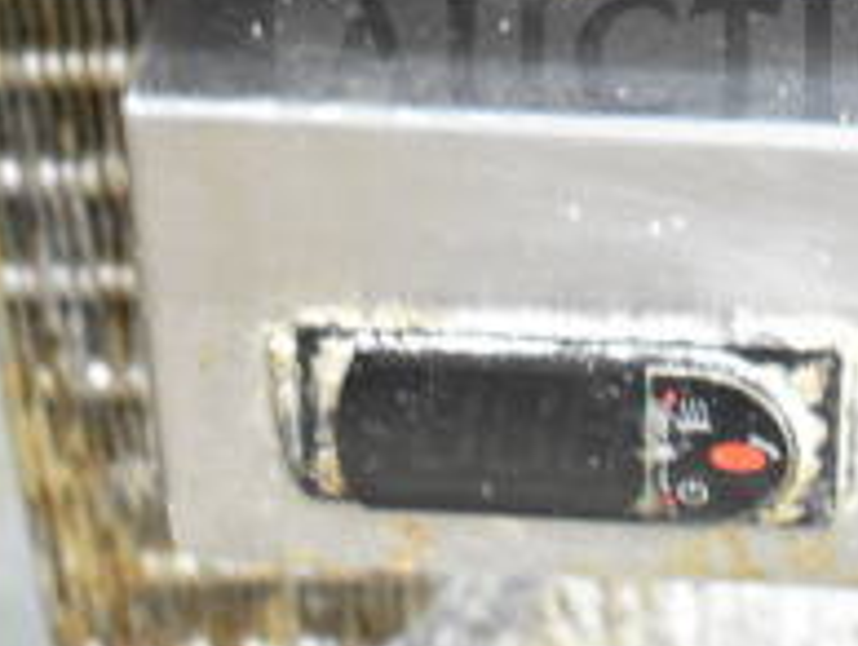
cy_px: -188
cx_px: 770
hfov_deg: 14.3
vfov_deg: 10.7
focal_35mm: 136
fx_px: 3375
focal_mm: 30
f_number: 4.2
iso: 1800
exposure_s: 1/50
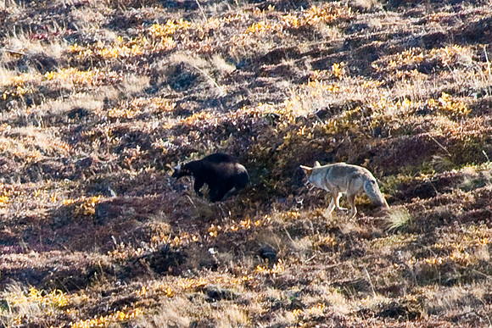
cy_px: 164
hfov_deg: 4.1
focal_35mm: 500
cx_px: 246
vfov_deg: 2.8
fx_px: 6835
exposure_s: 1/500
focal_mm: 500
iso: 1100
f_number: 9
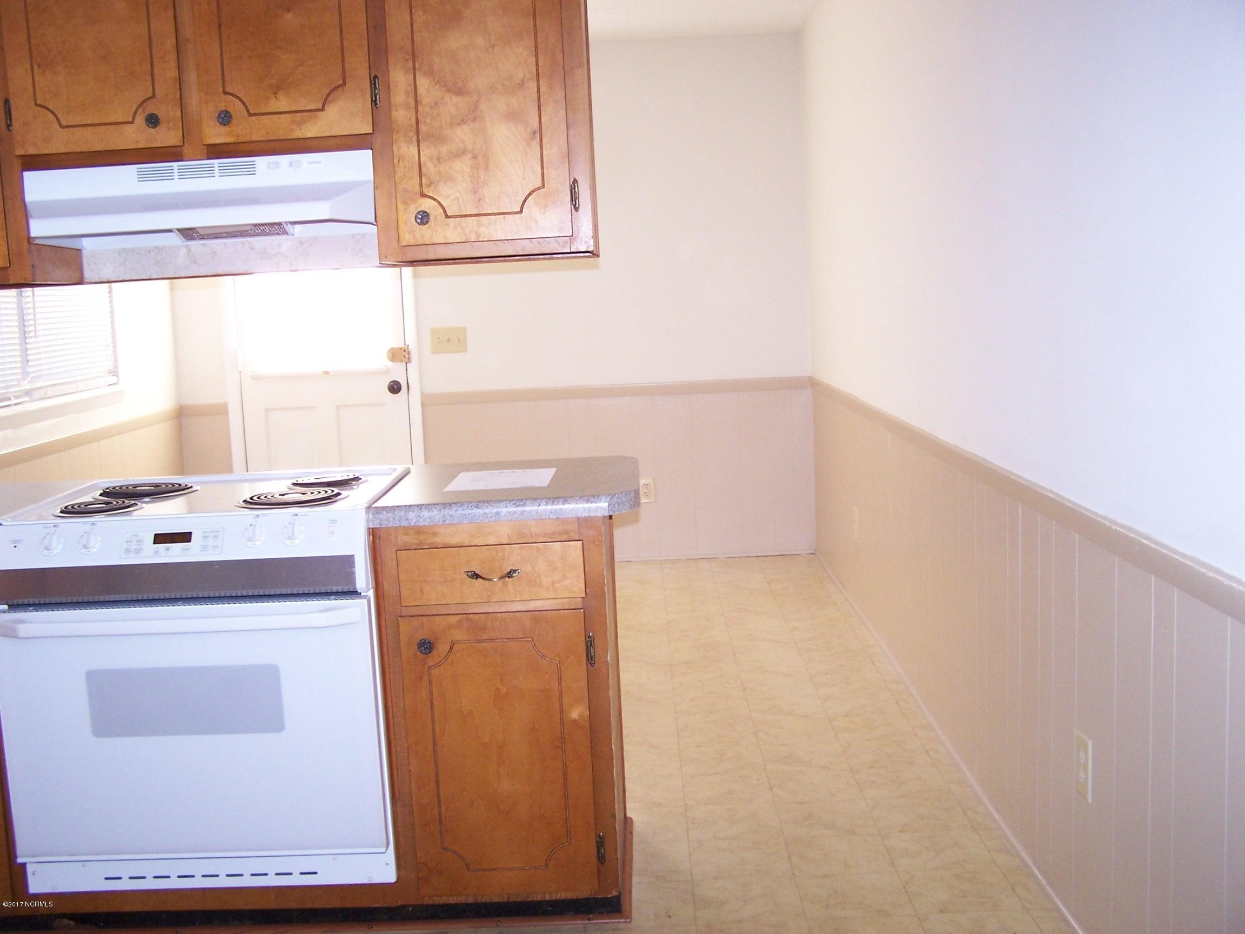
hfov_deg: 49.0
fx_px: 1367
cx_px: 622
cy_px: 467
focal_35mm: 38
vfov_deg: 37.7
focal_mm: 6.3
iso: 140
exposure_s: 1/60
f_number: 2.8
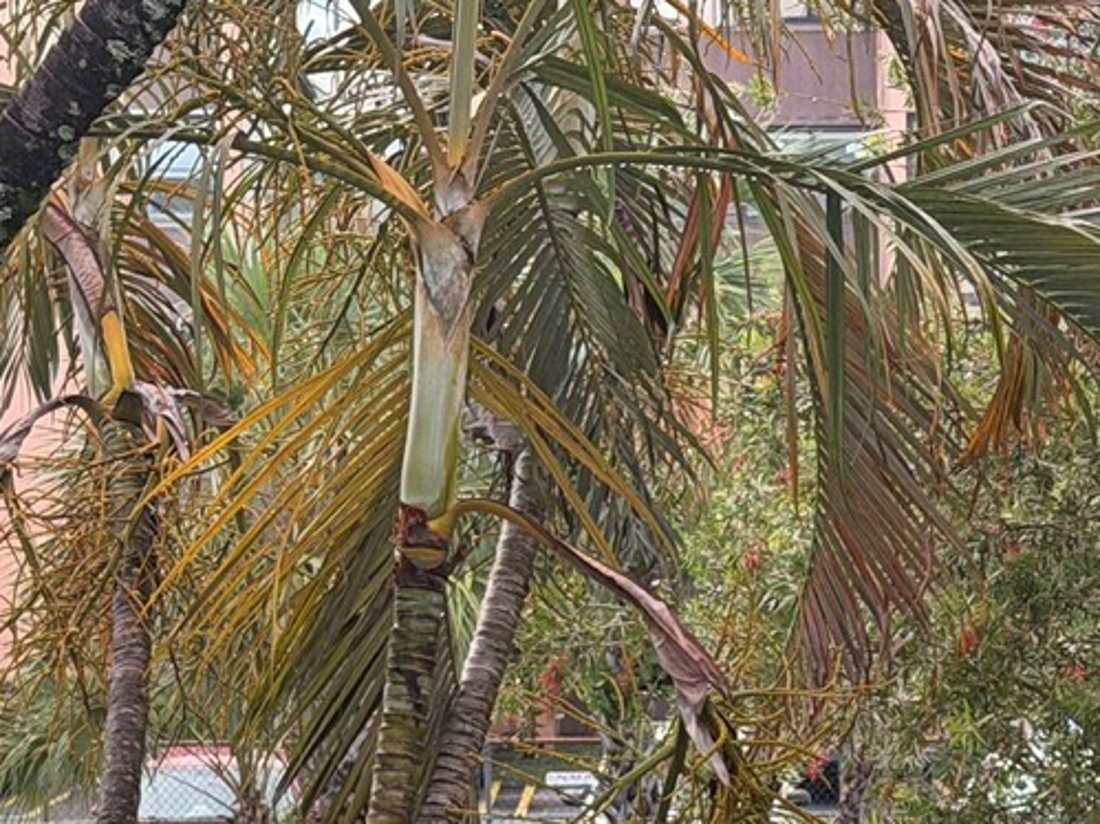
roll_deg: +1.0
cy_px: 1165
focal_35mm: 154
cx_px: 719
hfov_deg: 12.8
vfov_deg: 9.4
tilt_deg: -8.5
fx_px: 4893
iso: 100
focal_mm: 6.76
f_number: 1.78
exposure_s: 1/145
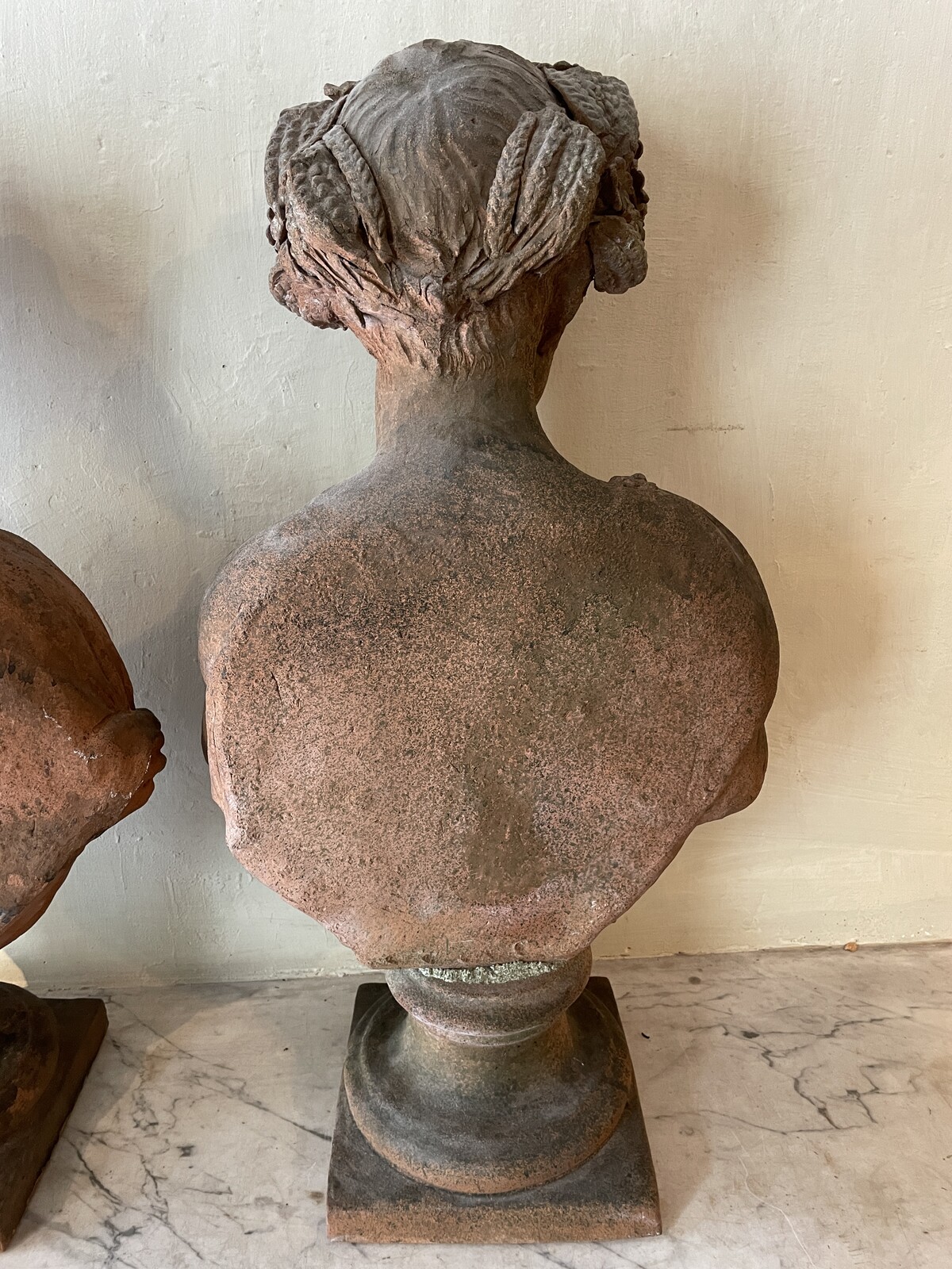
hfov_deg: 53.1
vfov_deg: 67.3
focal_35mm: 26
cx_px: 476
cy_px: 634
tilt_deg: -17.1
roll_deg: +0.9
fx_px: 953
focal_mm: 4.2
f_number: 1.6
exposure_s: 1/50
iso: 320
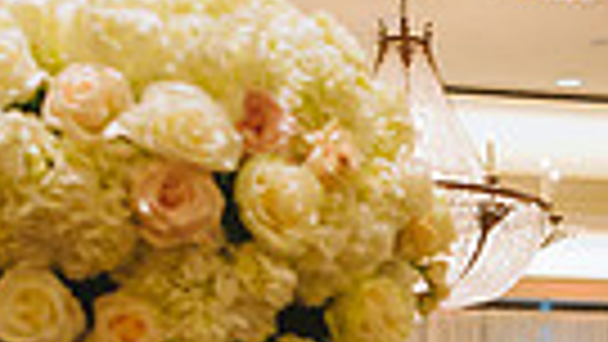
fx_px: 1741
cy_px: 662
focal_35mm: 108
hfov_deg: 18.7
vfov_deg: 10.4
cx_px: 743
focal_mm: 24
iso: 2500
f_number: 2.8
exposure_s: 1/250
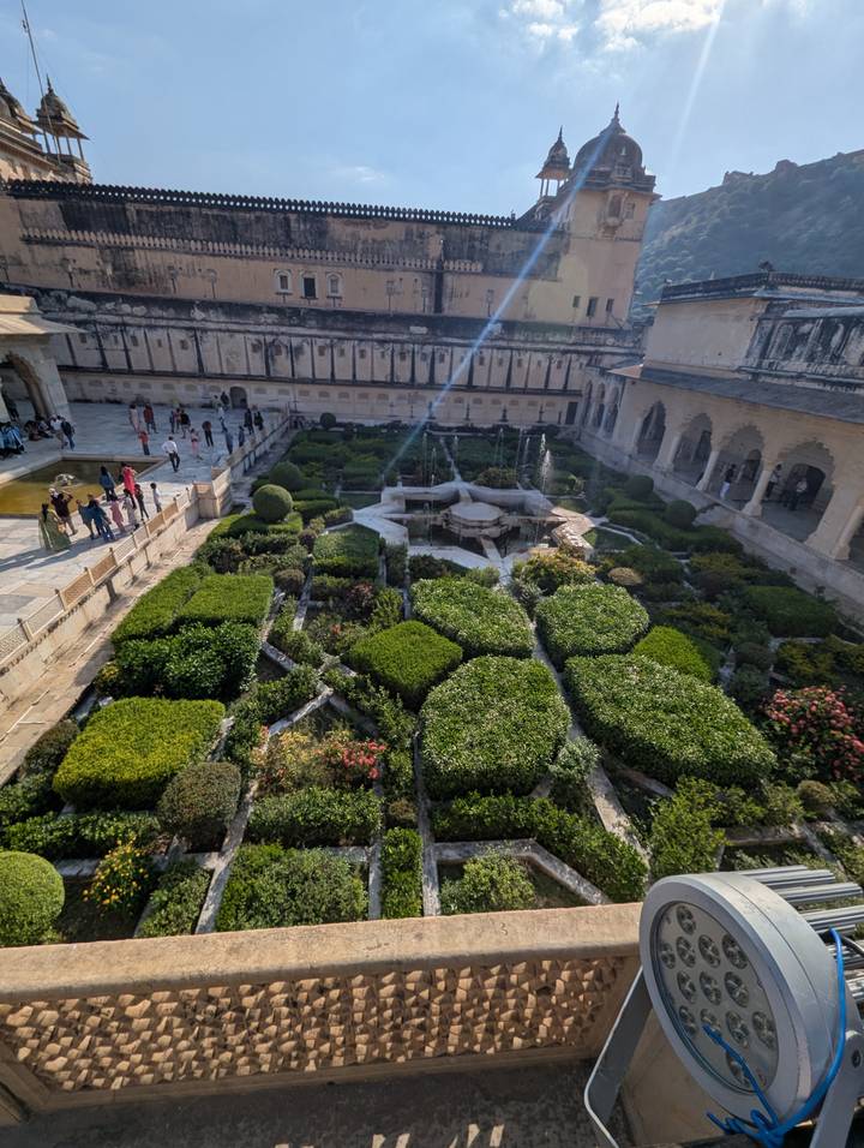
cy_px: 574
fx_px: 431
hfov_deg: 90.1
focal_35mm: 13
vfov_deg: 106.1
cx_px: 432
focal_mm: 1.95
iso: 54
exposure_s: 1/5747
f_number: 2.2
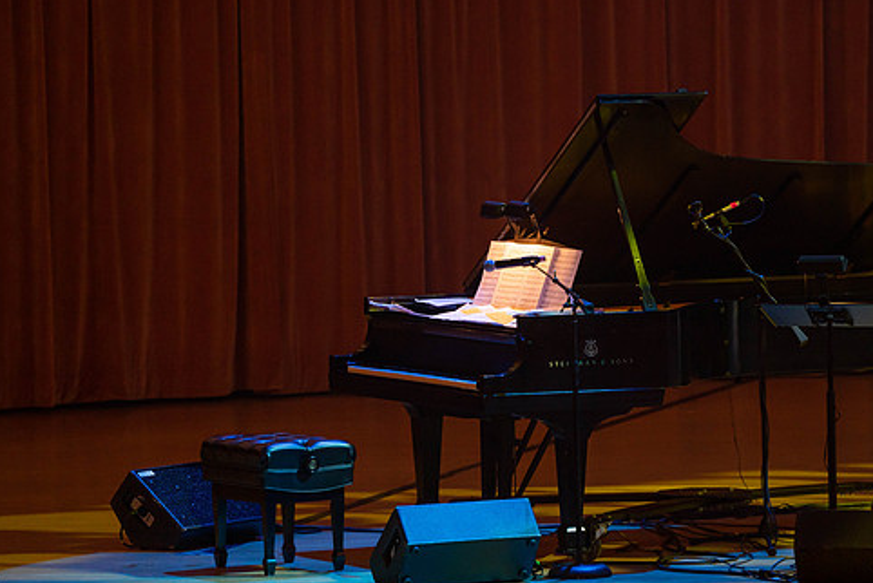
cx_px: 518
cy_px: 242
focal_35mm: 339
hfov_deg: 6.1
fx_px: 8225
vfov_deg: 4.1
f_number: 5.6
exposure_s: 1/125
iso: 2000
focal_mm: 282
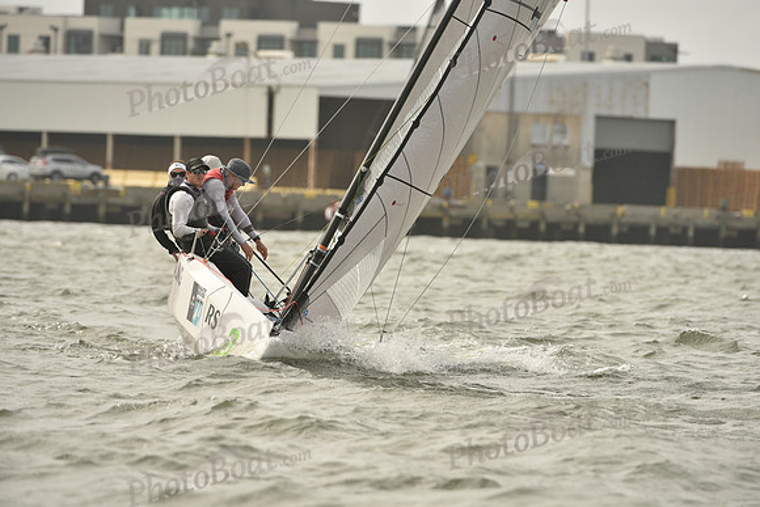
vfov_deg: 4.6
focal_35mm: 300
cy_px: 254
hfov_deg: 6.9
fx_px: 6335
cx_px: 380
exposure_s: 1/1250
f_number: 6.3
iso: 320
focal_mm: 300
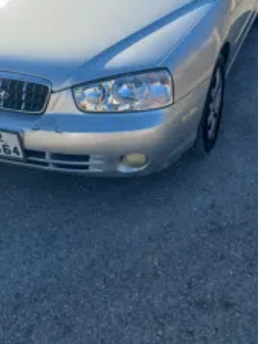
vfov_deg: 38.9
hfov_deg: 30.3
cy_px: 99
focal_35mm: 48
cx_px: 142
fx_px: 477
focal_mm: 4
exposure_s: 1/665
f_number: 1.8
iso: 20
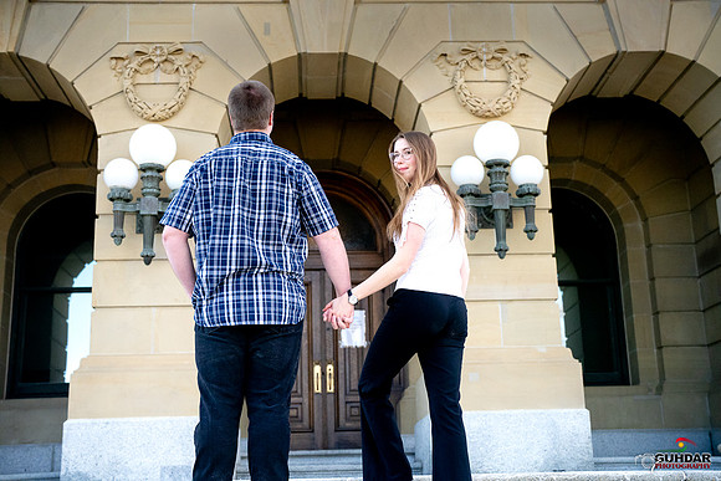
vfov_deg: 27.0
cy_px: 240
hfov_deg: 39.6
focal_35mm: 50
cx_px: 360
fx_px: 1002
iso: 6400
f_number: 3.5
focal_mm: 50
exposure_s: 1/8000
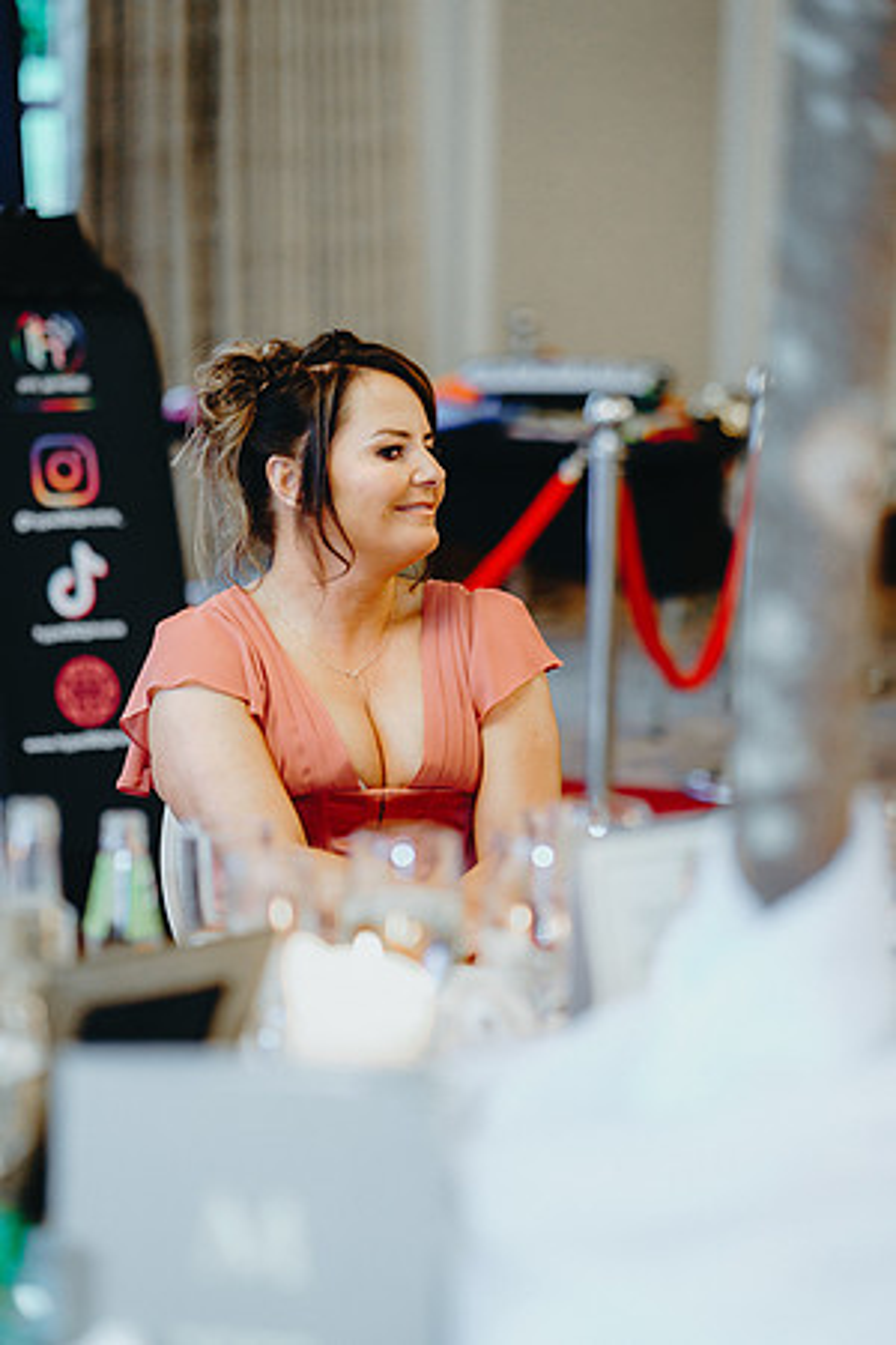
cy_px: 672
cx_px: 448
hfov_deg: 16.1
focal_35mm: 85
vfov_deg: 23.9
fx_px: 3173
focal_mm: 85
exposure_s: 1/125
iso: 2000
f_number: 2.2
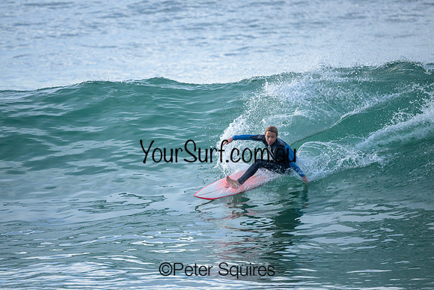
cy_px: 145
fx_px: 9646
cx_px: 217
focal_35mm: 800
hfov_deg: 2.6
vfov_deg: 1.7
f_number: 6.3
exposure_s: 1/2500
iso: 1100
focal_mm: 800
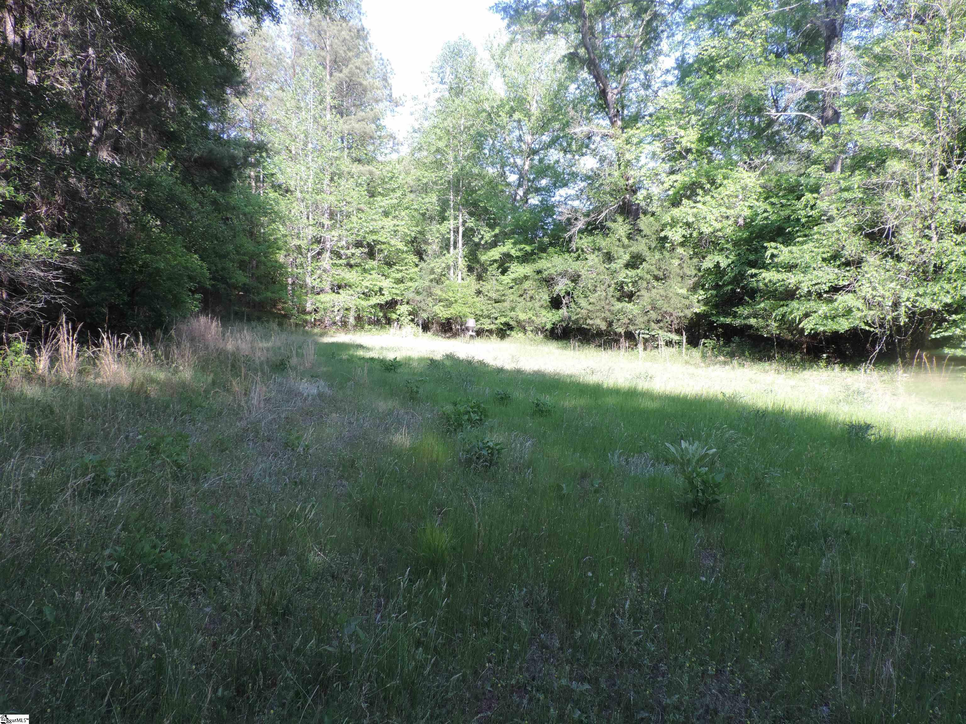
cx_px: 483
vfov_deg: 49.7
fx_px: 781
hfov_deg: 63.4
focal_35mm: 28
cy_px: 362
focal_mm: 4.9
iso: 80
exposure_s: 1/160
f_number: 3.1
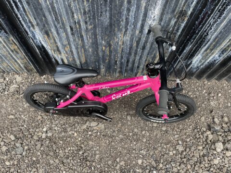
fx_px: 174
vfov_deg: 53.1
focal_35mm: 26
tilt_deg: -63.9
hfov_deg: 67.3
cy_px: 86
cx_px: 116
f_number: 1.6
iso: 32
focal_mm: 4.2
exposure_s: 1/222
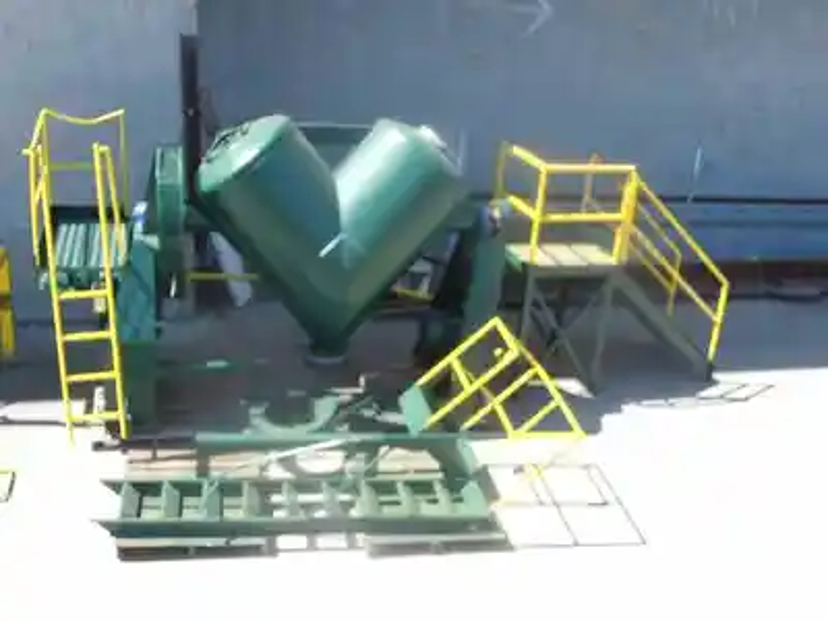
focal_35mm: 44
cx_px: 414
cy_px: 310
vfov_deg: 32.9
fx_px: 1052
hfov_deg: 42.9
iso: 80
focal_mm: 7.87
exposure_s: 1/250
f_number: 4.2
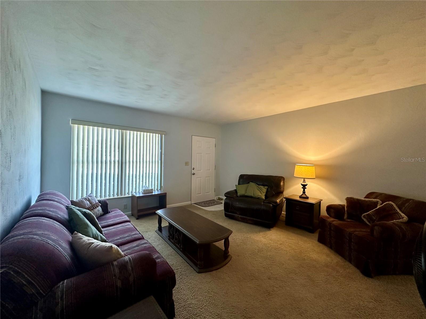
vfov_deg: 85.7
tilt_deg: -0.7
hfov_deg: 102.1
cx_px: 213
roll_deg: -1.0
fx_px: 172
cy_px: 160
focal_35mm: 14
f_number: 2.2
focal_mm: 2.22
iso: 320
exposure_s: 1/60
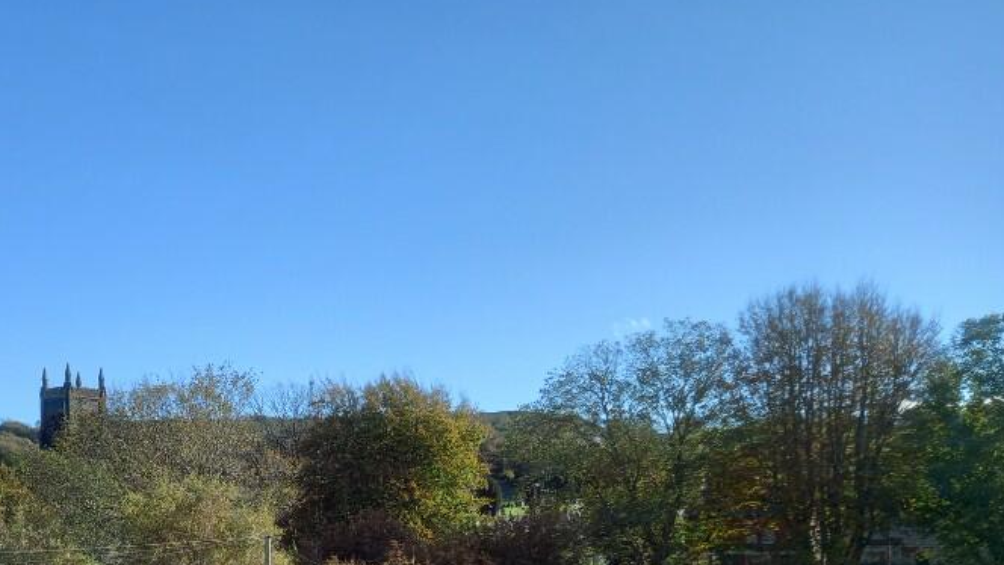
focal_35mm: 42
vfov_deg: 27.2
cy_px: 523
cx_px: 239
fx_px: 1118
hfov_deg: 46.4
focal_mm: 4.6
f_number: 2
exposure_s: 1/276
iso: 25
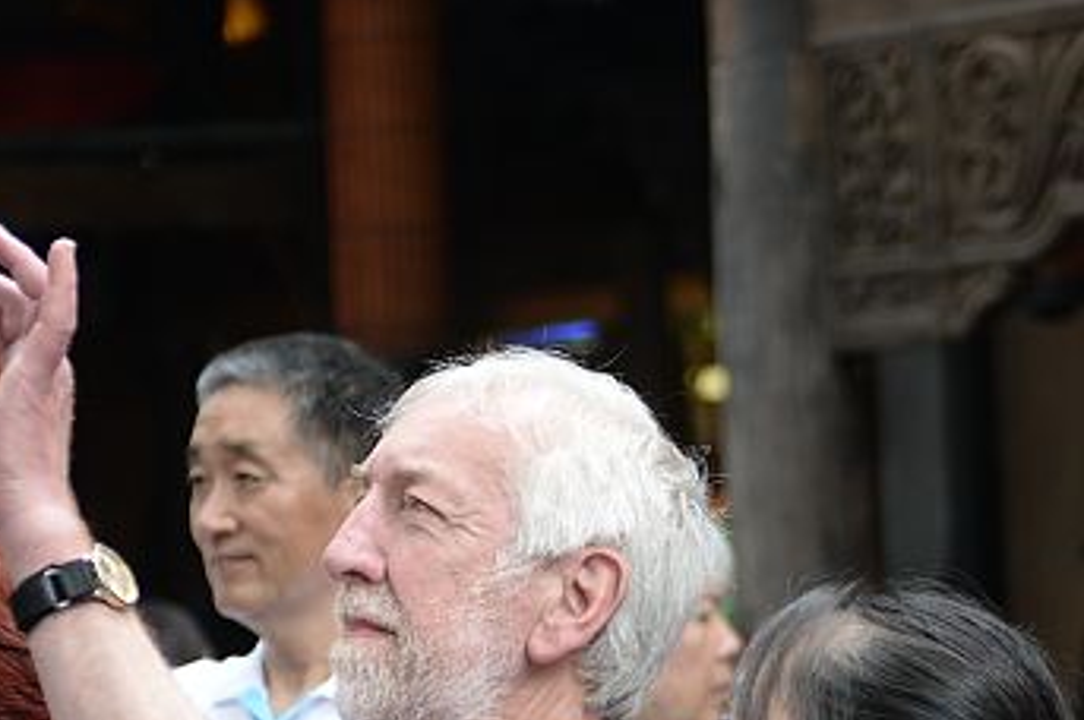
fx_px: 6107
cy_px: 747
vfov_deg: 6.7
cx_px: 607
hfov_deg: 10.1
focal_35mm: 203
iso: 125
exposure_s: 1/160
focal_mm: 58
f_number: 2.8
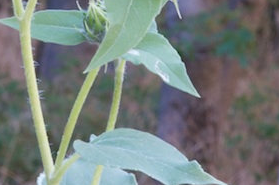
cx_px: 51
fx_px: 2986
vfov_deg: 3.5
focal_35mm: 386
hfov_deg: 5.3
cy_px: -152
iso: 200
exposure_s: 1/1.6
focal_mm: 70
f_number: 22
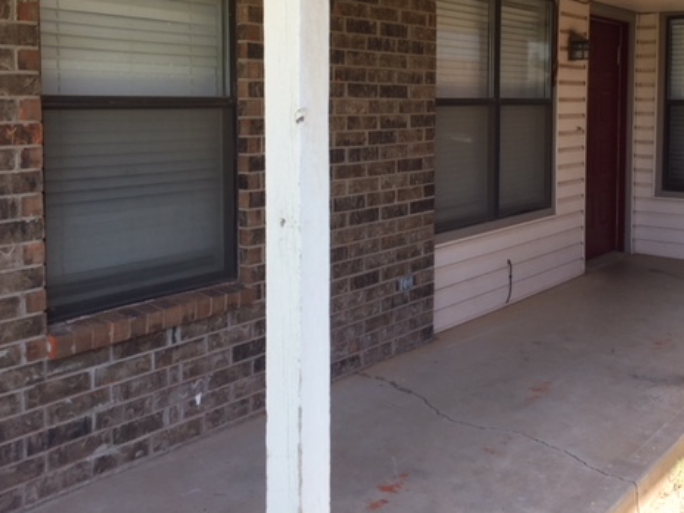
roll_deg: -2.0
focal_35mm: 40
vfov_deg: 35.5
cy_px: 164
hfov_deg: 46.6
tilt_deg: -5.4
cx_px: 398
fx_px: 790
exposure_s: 1/338
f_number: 2.2
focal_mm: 4.15
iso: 32
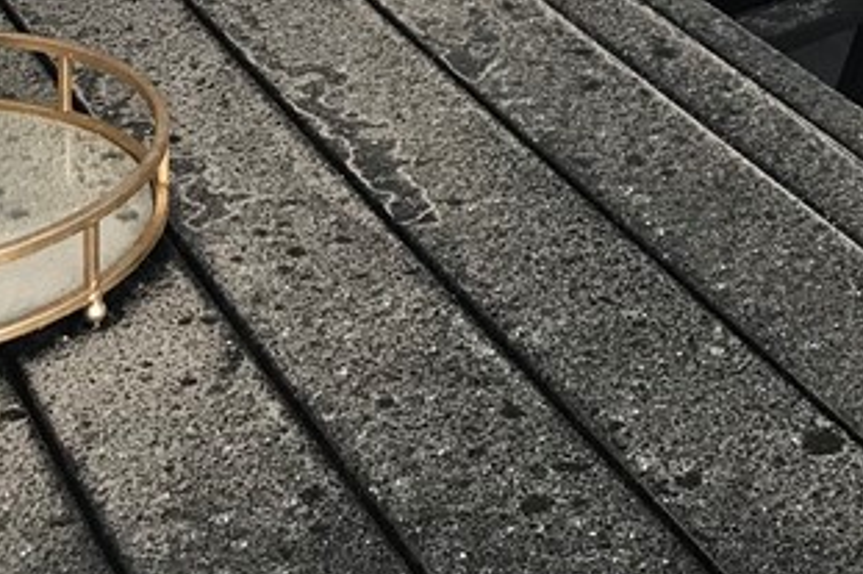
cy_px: -405
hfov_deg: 21.0
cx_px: 685
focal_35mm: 96
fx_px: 2300
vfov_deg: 13.1
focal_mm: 3.99
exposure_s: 1/40
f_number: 1.8
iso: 25
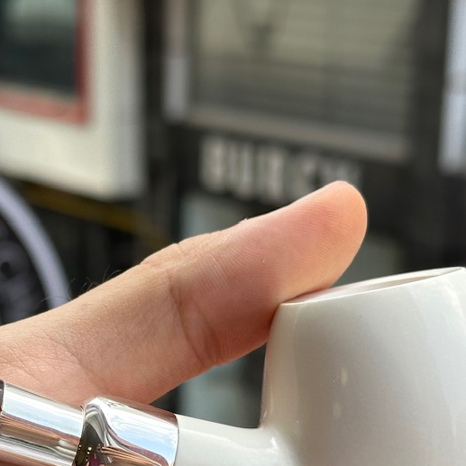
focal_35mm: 105
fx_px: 1599
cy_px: 403
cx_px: 30
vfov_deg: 16.4
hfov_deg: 16.3
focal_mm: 6.86
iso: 64
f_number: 1.78
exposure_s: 1/580
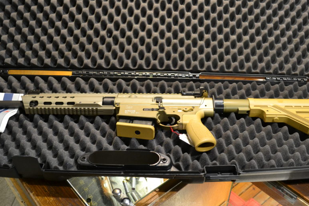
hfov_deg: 53.1
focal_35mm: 36
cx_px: 141
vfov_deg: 36.9
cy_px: 109
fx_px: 309
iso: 1600
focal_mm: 18
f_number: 4.5
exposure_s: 1/30
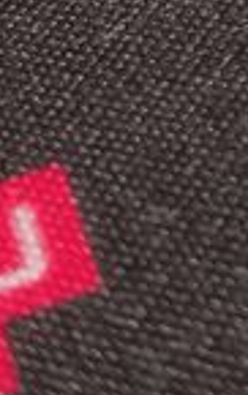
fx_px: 2124
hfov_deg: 6.2
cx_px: 703
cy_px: -286
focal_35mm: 197
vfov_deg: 10.1
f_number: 1.8
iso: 250
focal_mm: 4
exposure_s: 1/33.3
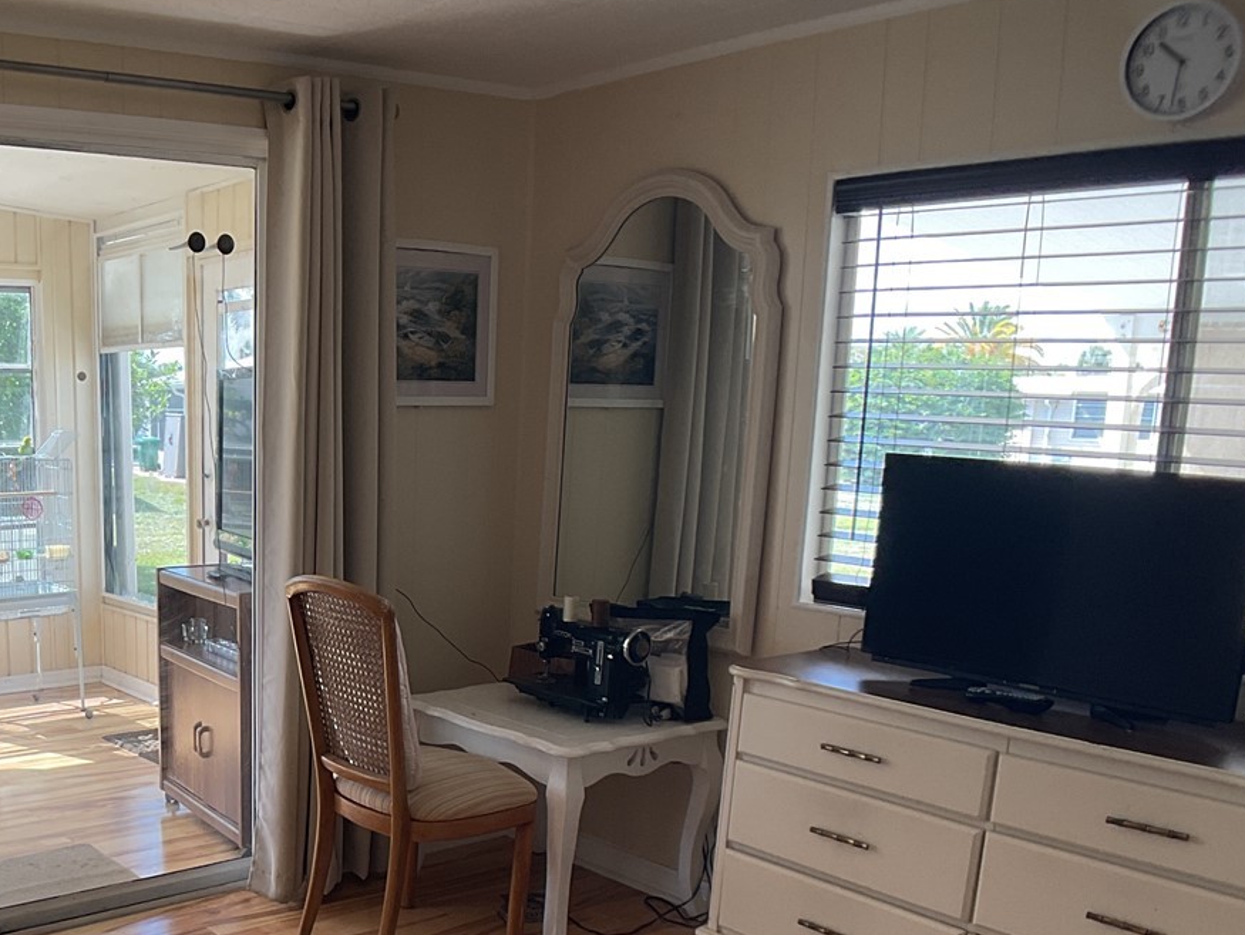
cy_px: 719
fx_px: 1907
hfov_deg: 35.0
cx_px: 240
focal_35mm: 53
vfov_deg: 27.1
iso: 20
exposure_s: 1/120
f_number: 1.8
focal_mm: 3
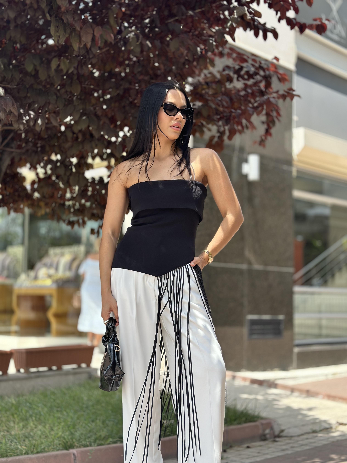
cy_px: 232
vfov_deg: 39.7
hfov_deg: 30.3
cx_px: 174
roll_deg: -1.1
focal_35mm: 48
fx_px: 642
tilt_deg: +5.4
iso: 80
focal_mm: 6.86
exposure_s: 1/1953
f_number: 1.78
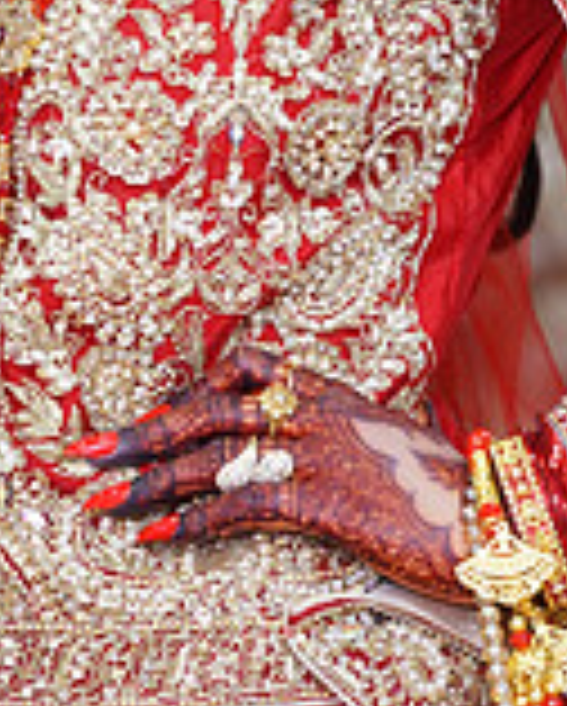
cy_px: -292
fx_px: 6155
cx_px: 223
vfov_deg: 6.5
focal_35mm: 294
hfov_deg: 5.3
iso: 640
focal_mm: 85
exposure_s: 1/160
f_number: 2.8
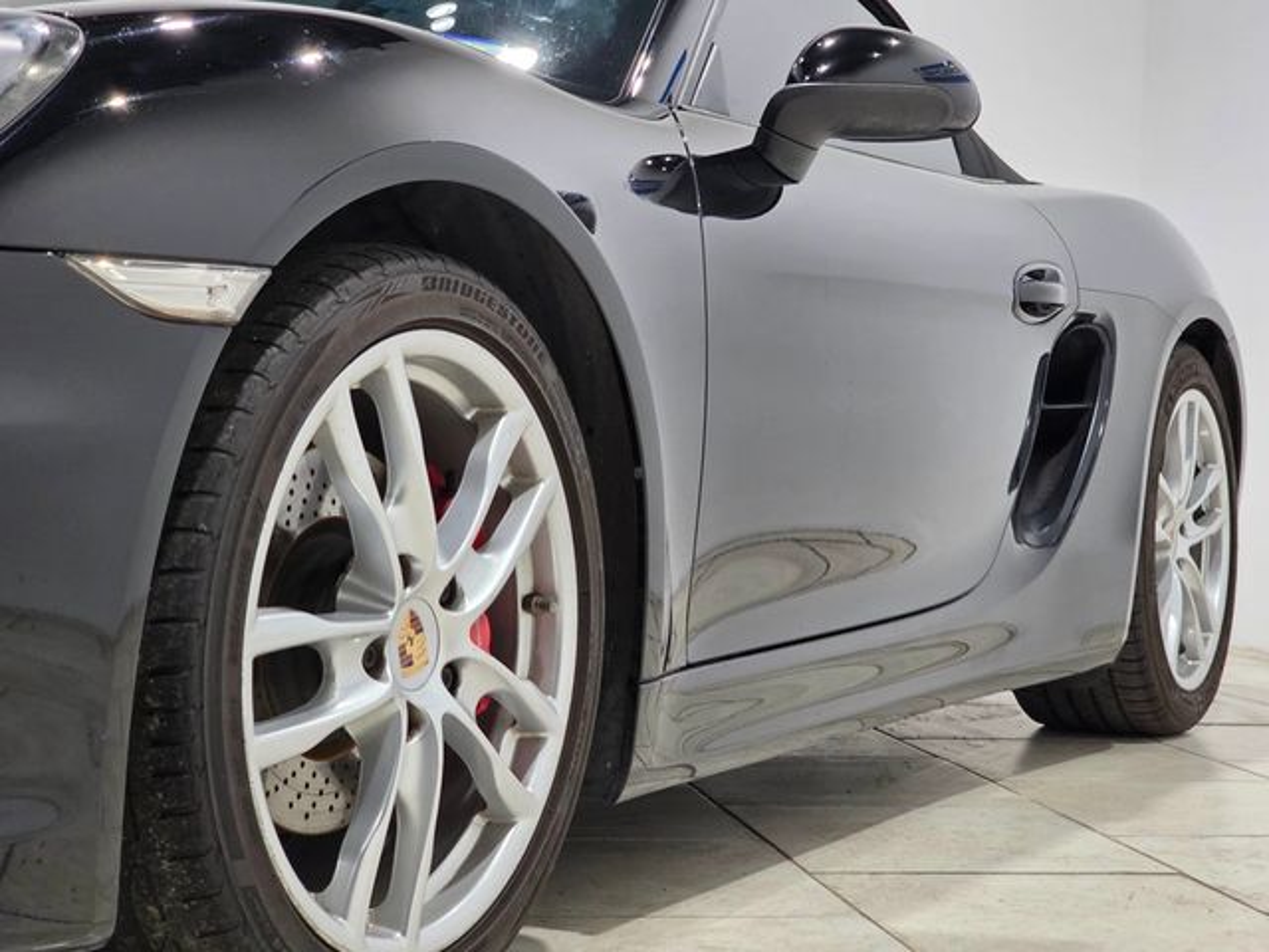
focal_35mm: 69
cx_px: 634
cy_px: 476
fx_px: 2529
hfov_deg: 28.2
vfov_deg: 21.3
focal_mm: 7.9
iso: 250
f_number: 2.4
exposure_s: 1/120
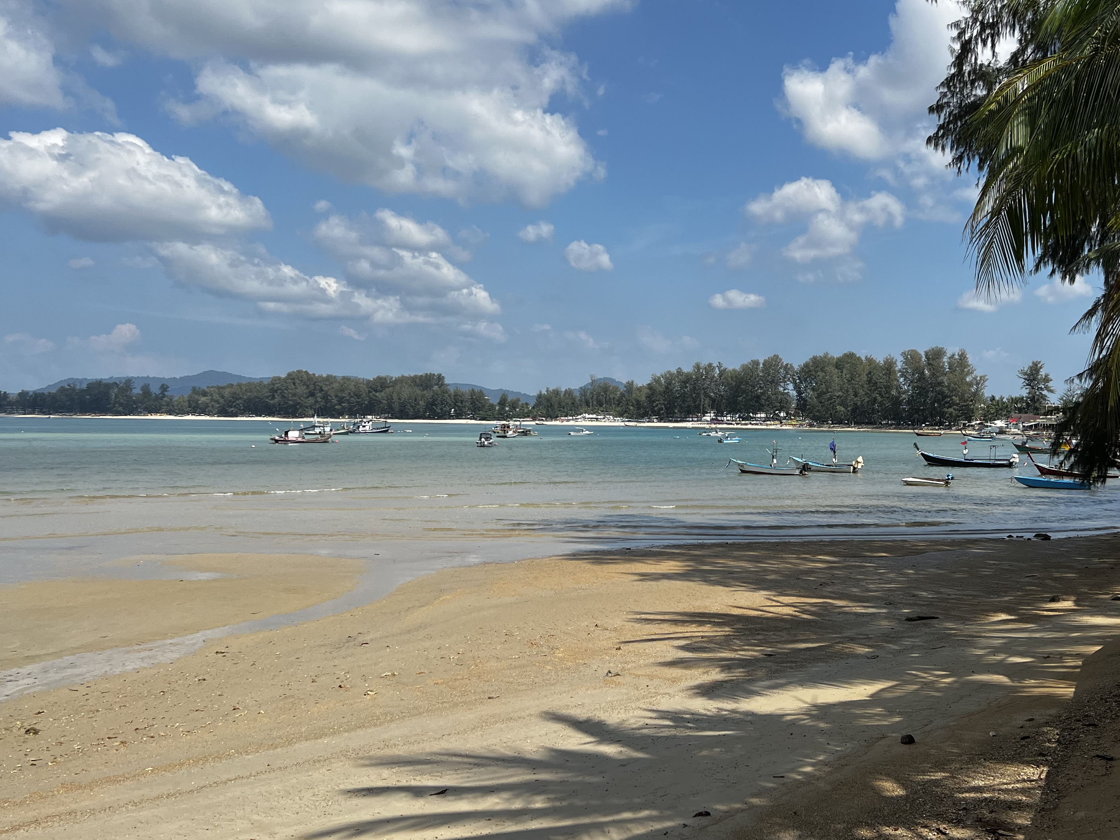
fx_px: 1197
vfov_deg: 38.6
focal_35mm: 37
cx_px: 729
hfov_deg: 49.4
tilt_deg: +2.5
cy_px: 370
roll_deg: -0.8
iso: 50
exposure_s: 1/6579
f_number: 1.5
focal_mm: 5.7
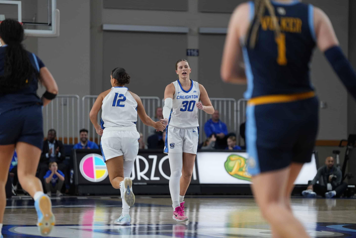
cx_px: 178
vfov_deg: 8.2
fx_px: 1661
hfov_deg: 12.2
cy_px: 119
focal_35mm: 168
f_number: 2.8
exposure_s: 1/1000
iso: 1600
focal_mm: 168
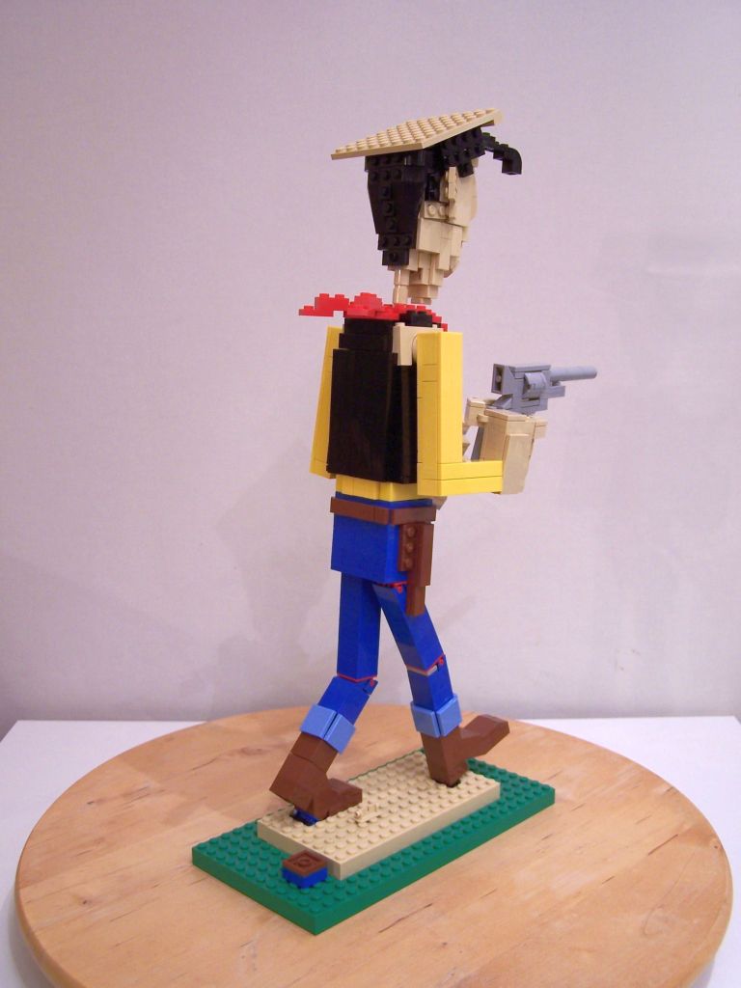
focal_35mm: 38
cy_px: 494
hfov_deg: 37.7
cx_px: 370
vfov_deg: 49.0
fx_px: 1085
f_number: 2.8
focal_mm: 6.3
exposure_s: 1/4
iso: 80
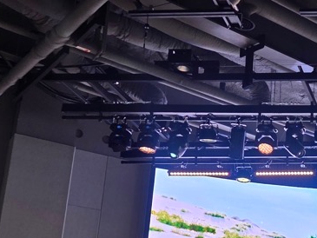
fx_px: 623
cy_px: 227
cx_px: 389
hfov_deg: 25.4
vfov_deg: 21.0
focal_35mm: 68
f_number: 1.8
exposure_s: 1/53.3
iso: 64
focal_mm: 5.4
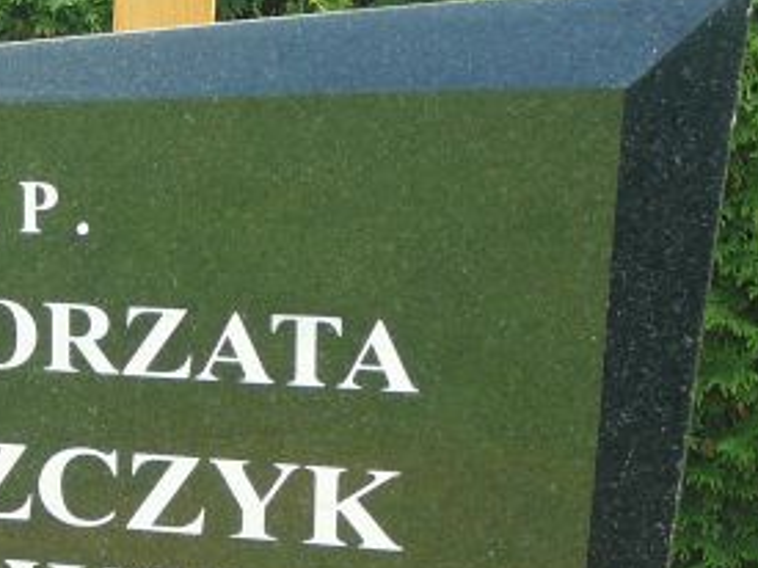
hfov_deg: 16.9
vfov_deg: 12.9
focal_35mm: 114
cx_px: 0
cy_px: 471
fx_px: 2495
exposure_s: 1/125
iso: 80
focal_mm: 7.3
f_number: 3.4
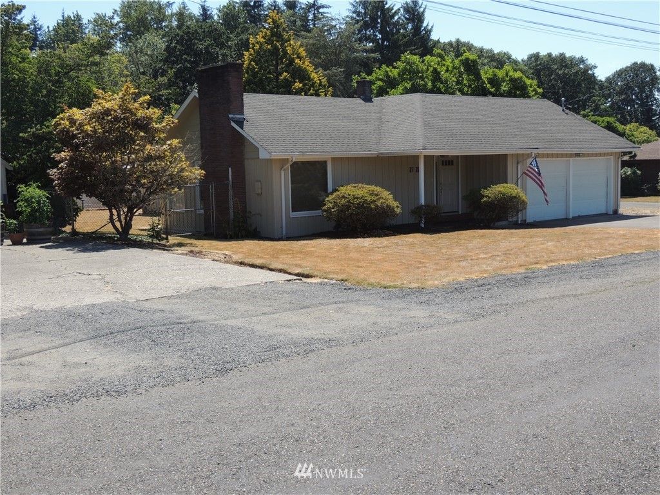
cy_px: 248
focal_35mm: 40
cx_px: 330
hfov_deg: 46.8
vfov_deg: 36.0
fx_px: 763
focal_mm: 7.1
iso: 100
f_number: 3.3
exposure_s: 1/800
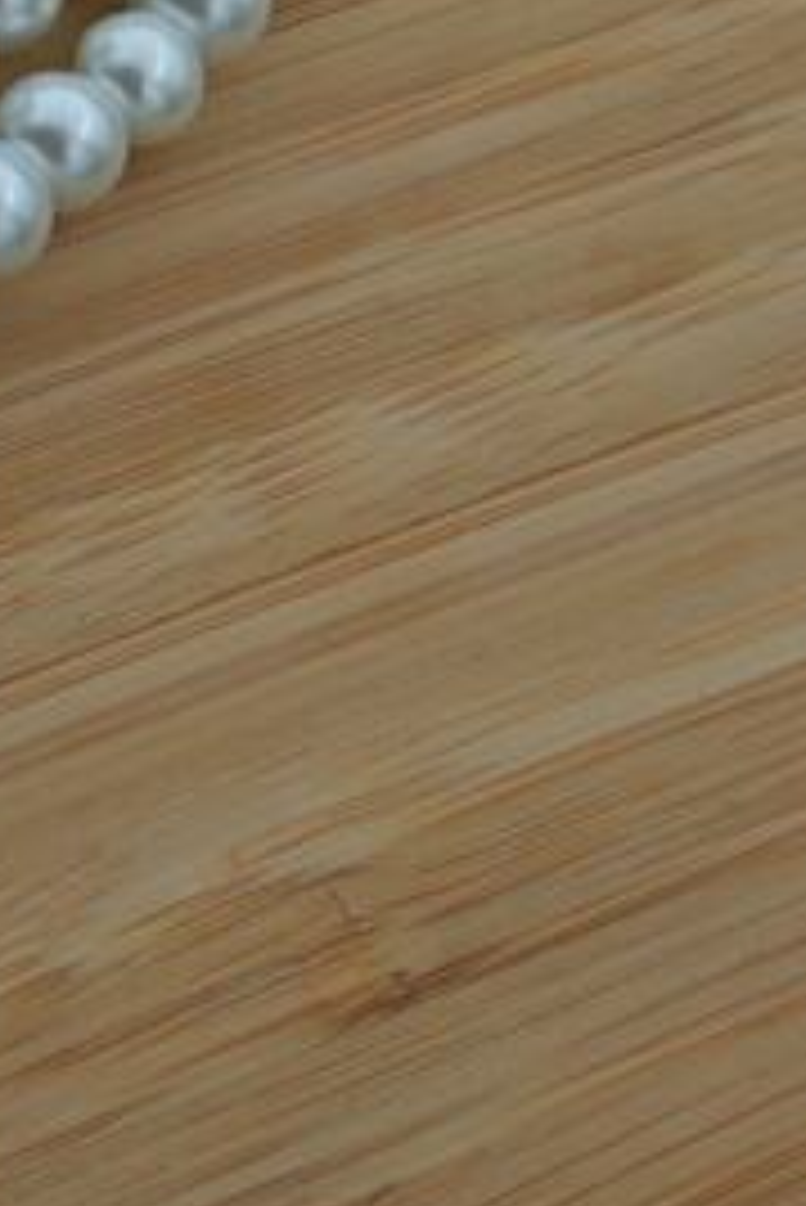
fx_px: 5232
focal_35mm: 156
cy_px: -396
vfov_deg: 12.7
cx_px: -536
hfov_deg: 8.5
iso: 200
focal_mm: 30
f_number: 7.1
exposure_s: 1/200
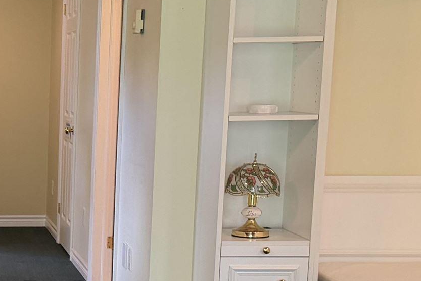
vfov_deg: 14.7
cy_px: 267
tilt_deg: -10.1
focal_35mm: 92
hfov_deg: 20.4
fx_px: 1076
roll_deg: +1.0
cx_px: -110
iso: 250
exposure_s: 1/120
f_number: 1.78
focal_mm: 6.76
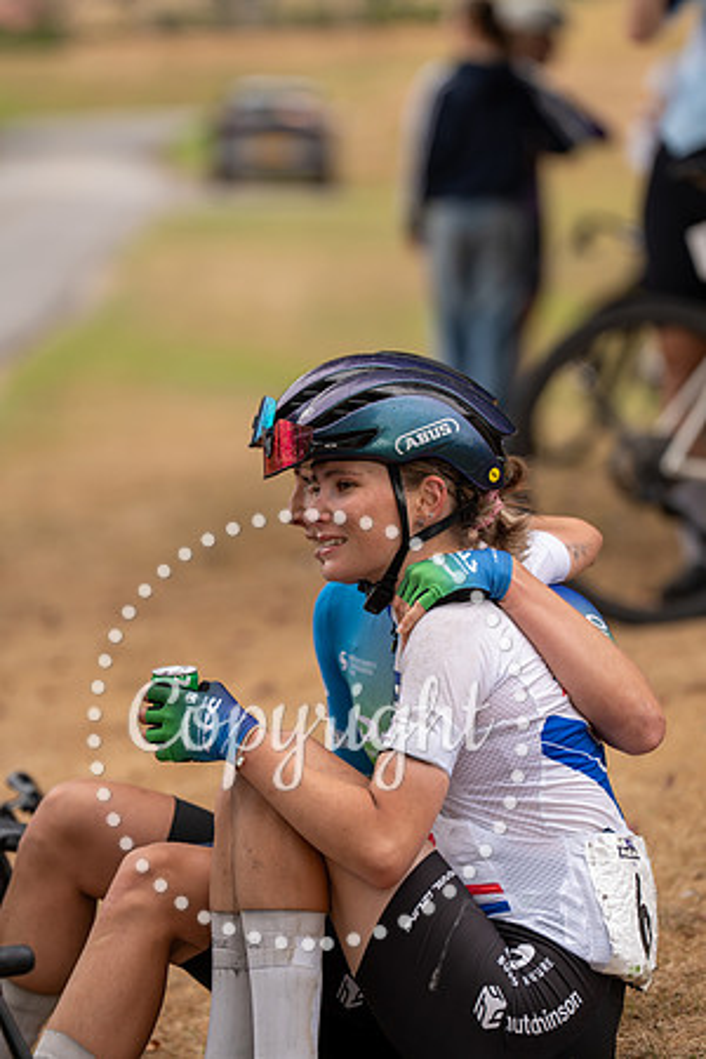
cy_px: 530
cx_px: 353
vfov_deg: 10.3
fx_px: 5883
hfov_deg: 6.9
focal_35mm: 200
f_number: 3.5
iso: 250
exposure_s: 1/1000
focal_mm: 200
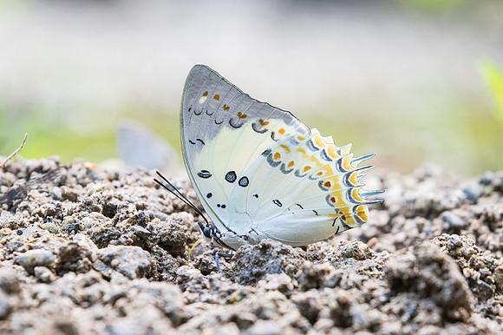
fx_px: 8378
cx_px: 252
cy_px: 168
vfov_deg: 2.3
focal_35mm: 600
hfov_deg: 3.4
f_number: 7.1
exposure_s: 1/250
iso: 1000
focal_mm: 400
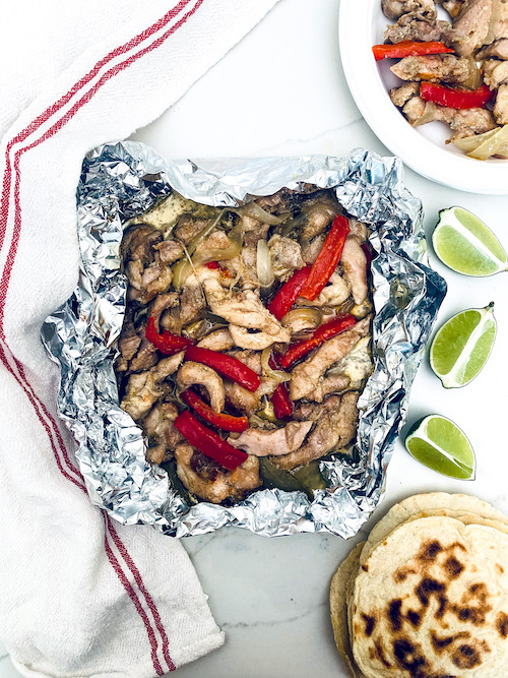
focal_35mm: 26
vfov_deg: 67.3
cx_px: 254
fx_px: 509
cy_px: 339
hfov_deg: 53.0
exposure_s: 1/60
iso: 160
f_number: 1.8
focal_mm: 4.25
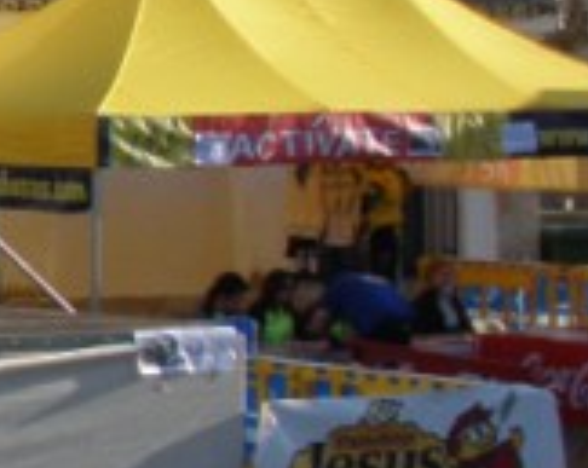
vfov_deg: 8.8
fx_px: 3023
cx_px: -849
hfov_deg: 9.7
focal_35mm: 174
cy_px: -91
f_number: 5.6
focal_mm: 6.3
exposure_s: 1/160
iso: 64
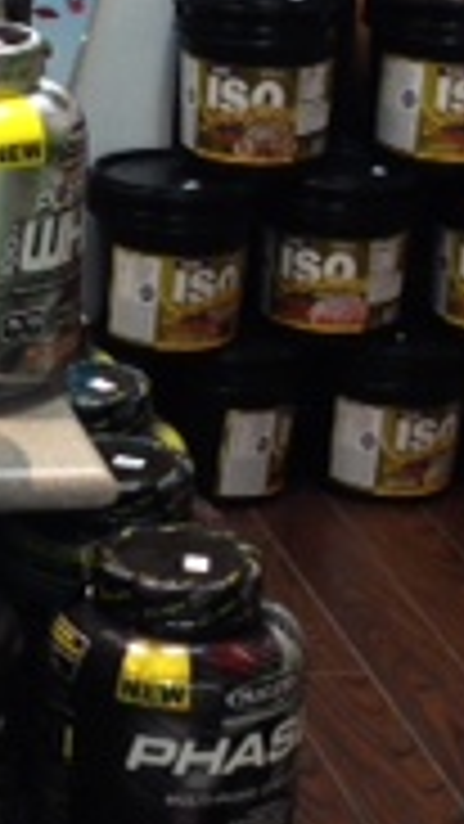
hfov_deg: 9.2
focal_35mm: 126
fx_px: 2755
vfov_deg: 17.0
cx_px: -333
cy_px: 423
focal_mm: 4.12
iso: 80
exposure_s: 1/20
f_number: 2.4
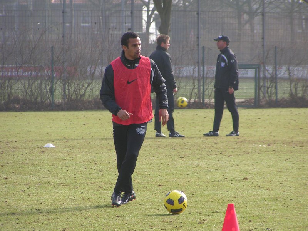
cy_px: 116
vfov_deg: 5.3
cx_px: 154
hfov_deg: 7.0
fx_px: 2518
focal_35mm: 283
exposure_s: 1/400
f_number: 3.5
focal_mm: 43.3
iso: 50
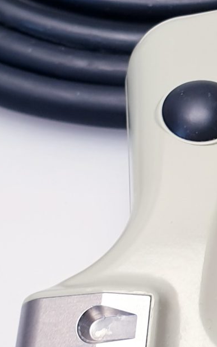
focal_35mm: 114
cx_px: 317
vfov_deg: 18.3
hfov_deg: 11.1
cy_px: 211
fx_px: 1078
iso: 64
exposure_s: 1/50
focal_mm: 4.3
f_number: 2.4
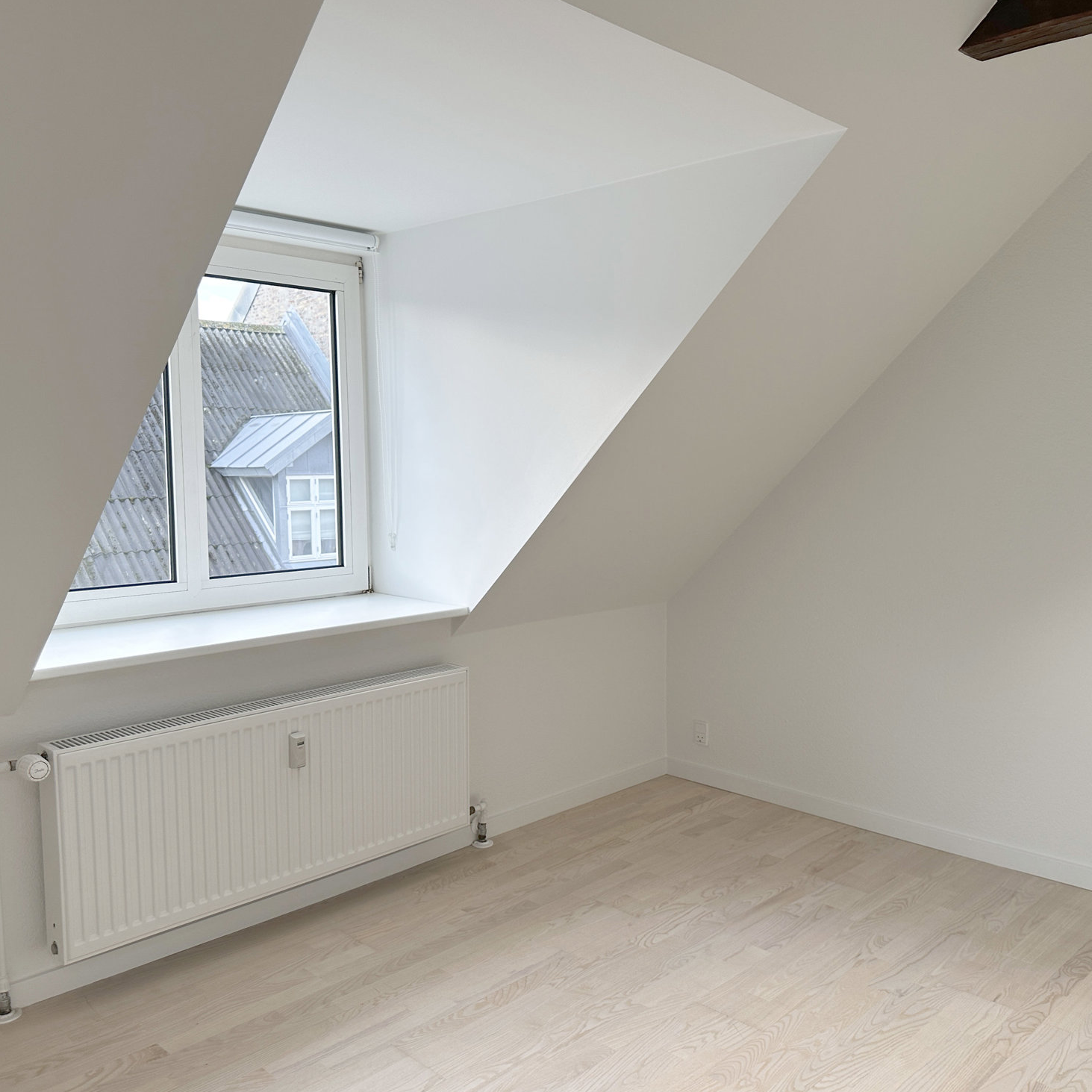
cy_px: 546
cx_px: 608
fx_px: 1035
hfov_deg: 55.5
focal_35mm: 29
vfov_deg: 55.6
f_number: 1.78
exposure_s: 1/121
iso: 100
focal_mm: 6.86
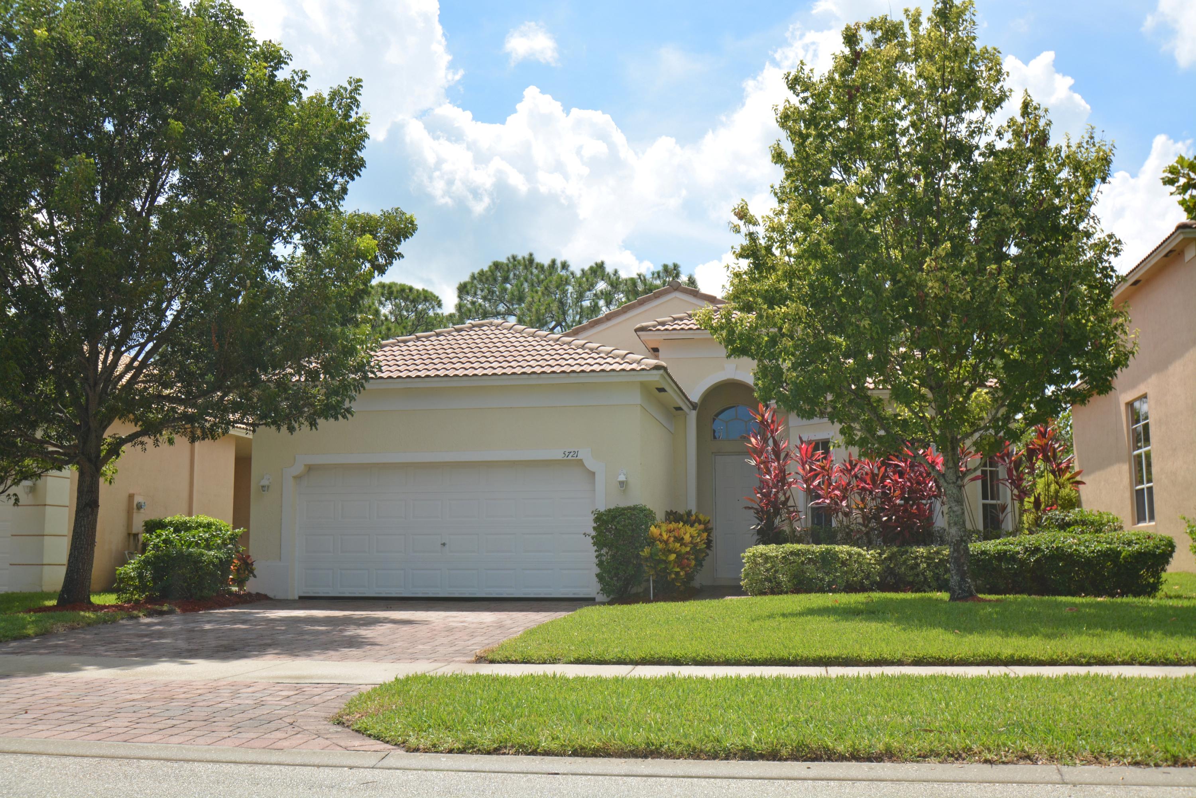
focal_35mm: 36
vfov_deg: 36.9
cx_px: 598
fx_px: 1196
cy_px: 399
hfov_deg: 53.1
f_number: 9
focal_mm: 24
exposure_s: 1/200
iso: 100
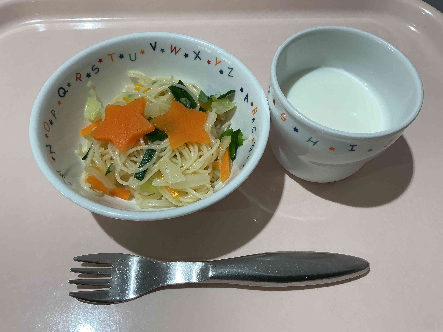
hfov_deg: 61.7
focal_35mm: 29
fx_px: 371
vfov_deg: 48.2
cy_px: 166
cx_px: 222
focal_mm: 3
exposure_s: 1/100
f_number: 1.8
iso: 64
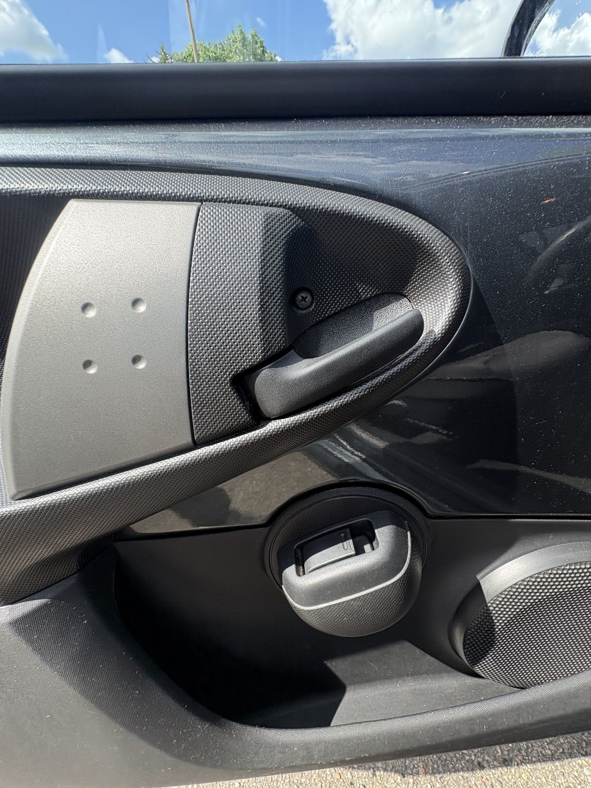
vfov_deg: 102.1
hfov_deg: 85.7
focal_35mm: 14
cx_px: 296
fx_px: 319
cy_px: 394
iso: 64
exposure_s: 1/328
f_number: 2.2
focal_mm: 2.22
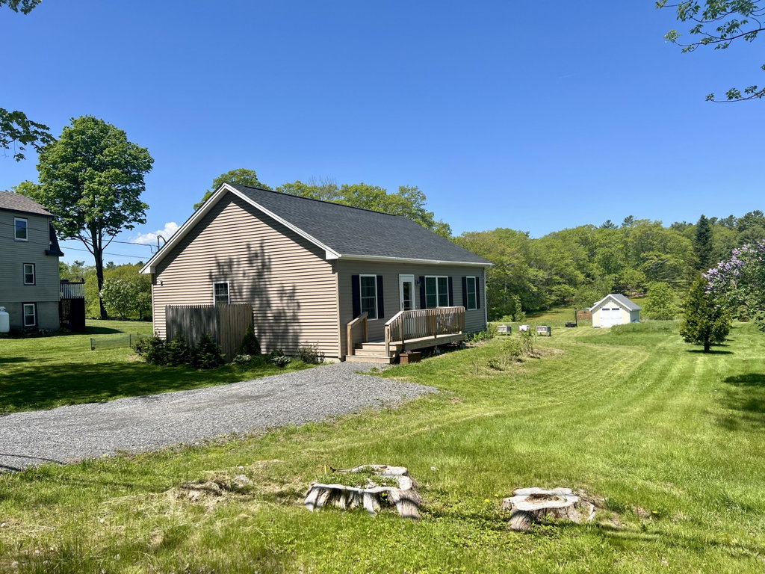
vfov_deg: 53.1
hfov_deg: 67.3
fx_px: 575
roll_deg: +2.5
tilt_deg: +0.8
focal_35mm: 26
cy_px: 287
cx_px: 382
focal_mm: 5.7
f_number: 1.5
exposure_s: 1/2994
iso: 50
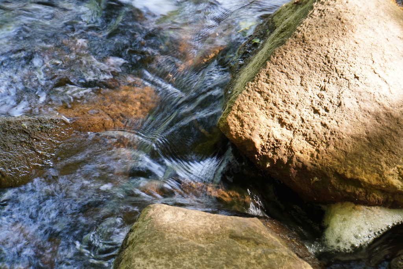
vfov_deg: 7.3
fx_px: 2102
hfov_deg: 10.9
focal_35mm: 188
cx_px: 202
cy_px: 134
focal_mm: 125.2
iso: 400
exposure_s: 1/15
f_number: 10
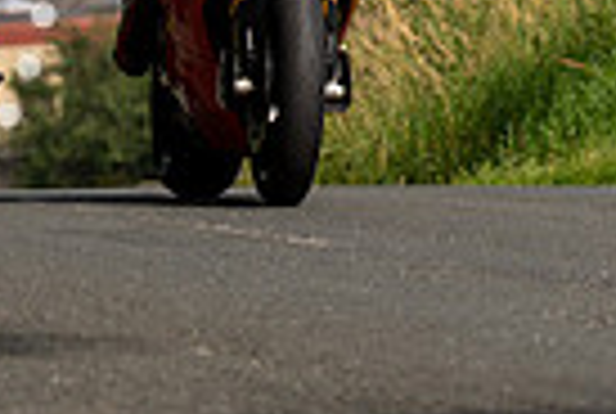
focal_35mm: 431
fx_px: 7391
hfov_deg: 4.8
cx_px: 342
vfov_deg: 3.2
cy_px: -313
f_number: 4
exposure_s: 1/1000
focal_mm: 102
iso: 100
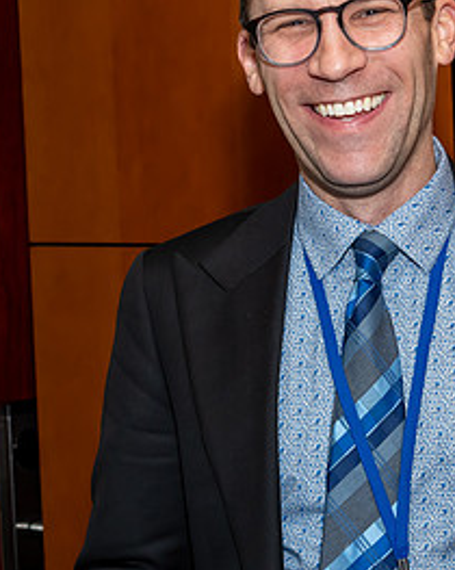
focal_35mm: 138
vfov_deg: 14.0
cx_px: 224
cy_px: 250
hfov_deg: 11.2
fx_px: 2326
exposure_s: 1/250
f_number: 6.3
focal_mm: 35
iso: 400
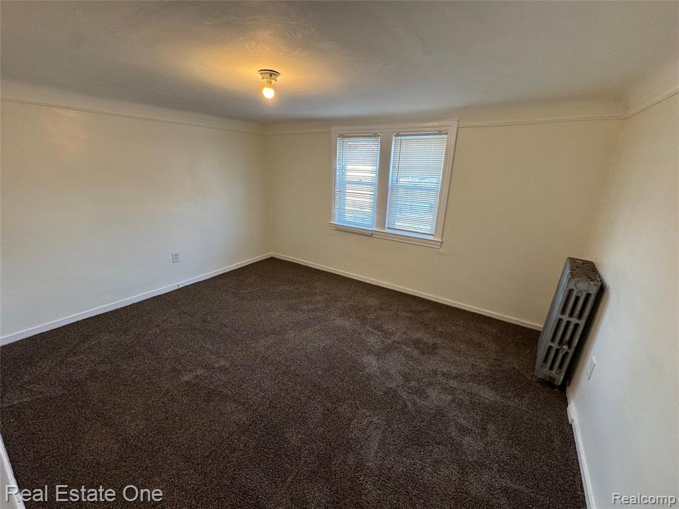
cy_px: 254
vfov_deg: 85.7
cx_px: 340
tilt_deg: -18.8
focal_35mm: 14
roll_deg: -2.2
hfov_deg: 102.1
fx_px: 275
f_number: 2.2
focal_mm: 2.22
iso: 160
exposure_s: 1/60
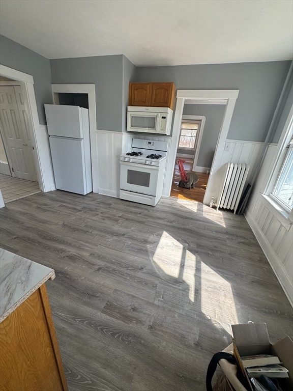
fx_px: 158
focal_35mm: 14
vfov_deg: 102.1
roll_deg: -5.0
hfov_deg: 85.7
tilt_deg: -21.0
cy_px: 196
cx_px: 146
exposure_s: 1/153
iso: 40
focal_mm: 2.22
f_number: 2.2
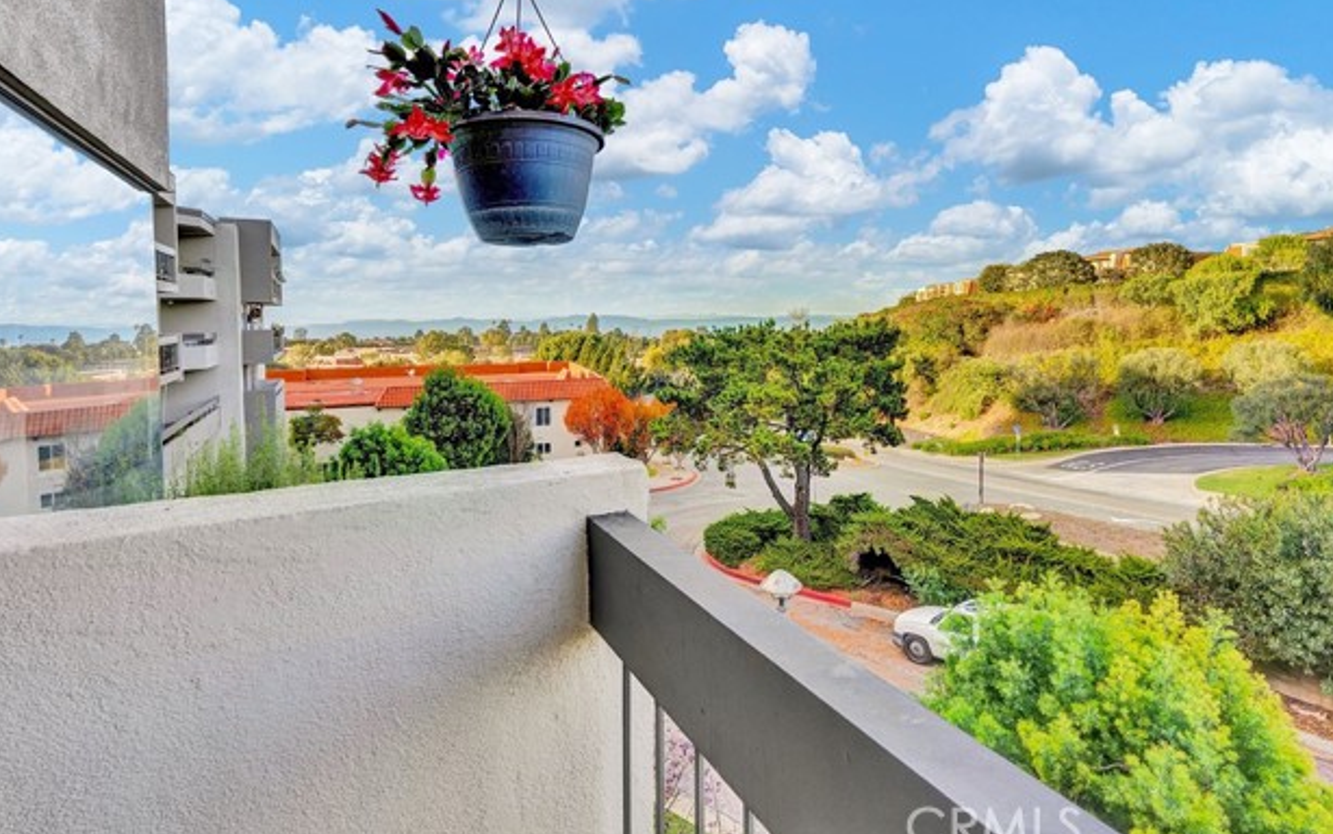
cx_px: 677
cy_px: 394
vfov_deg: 68.0
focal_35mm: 17
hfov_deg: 94.3
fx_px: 618
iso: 100
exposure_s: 1/20
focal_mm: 16
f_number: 10
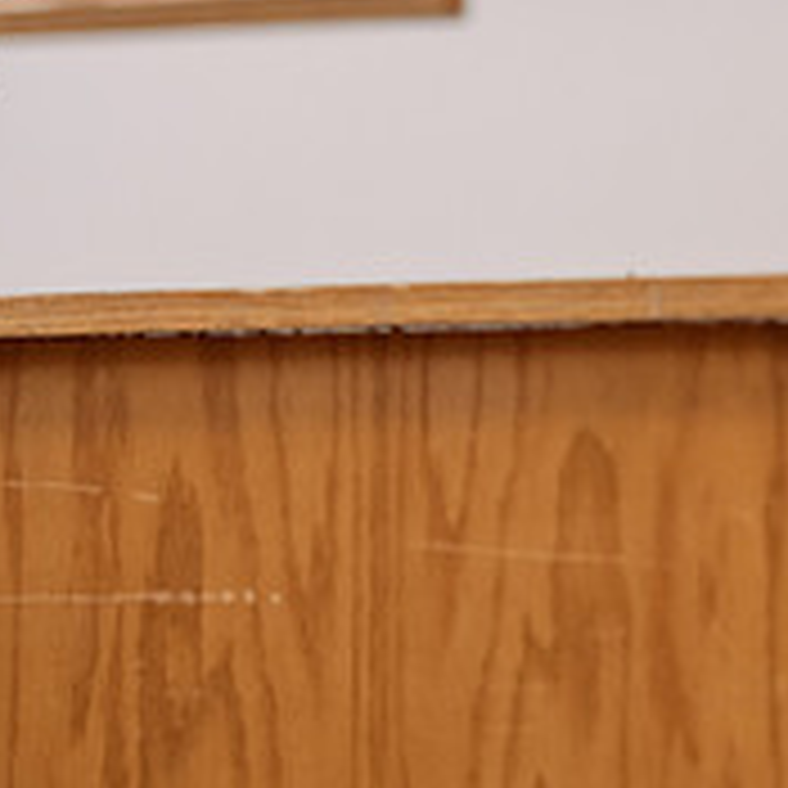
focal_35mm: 327
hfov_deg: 5.3
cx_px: 995
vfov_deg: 5.4
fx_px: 8422
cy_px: 187
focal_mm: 116
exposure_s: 1/200
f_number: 3.2
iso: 2000
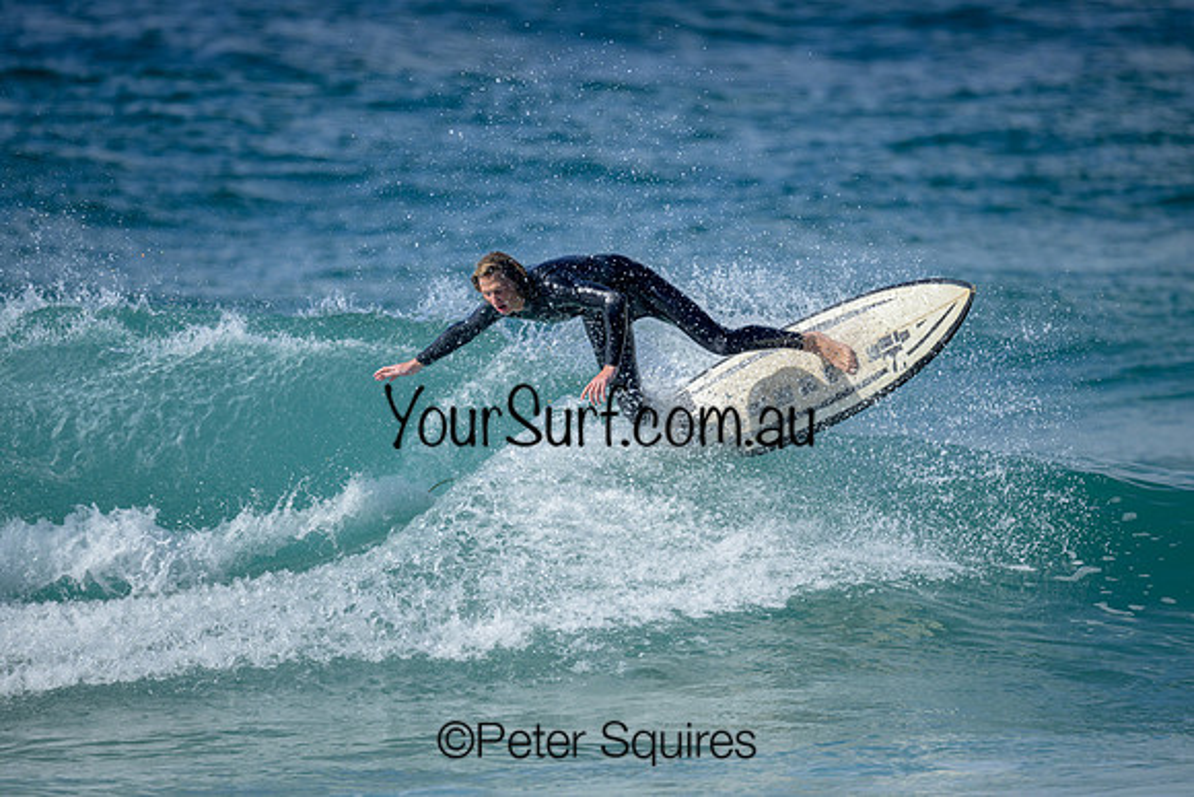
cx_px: 597
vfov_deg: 1.7
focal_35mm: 800
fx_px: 26538
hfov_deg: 2.6
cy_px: 398
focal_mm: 800
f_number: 6.3
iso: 400
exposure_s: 1/2500
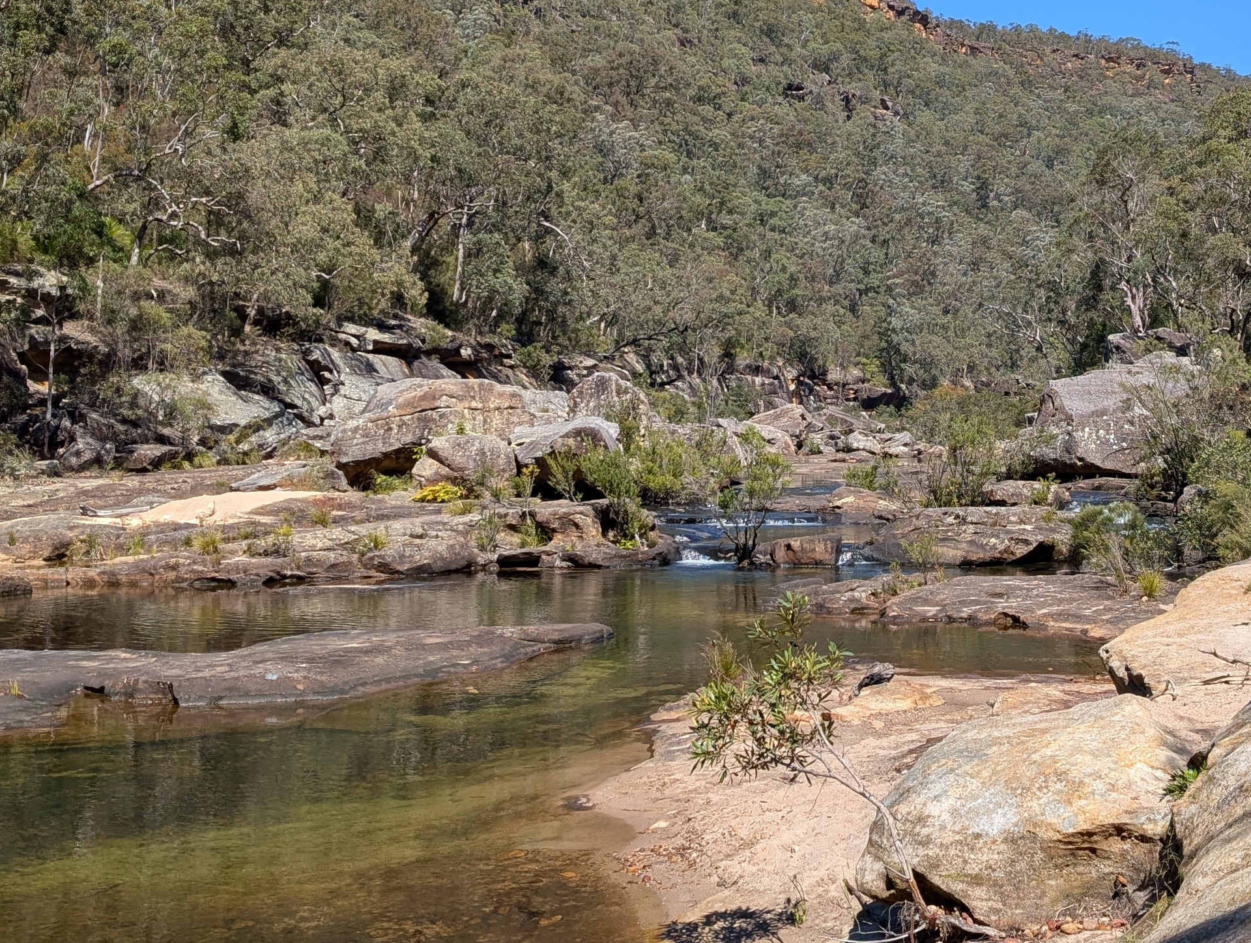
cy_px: 395
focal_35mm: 51
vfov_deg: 28.6
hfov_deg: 36.8
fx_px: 1846
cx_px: 887
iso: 23
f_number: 1.68
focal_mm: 6.9
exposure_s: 1/1052
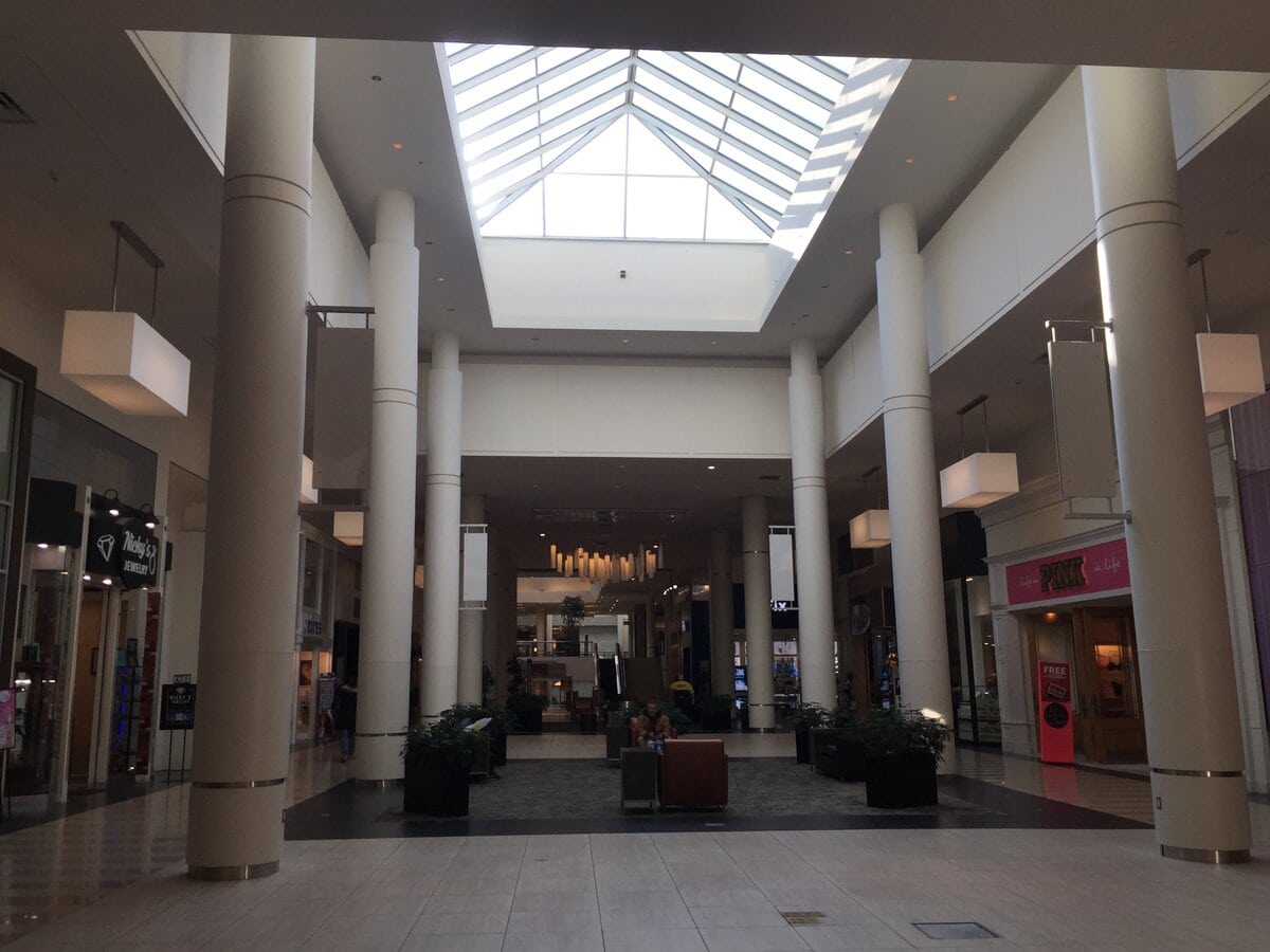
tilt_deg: +9.8
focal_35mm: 29
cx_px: 635
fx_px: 1064
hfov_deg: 61.7
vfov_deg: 48.2
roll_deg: -0.4
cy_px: 476
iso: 32
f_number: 2.2
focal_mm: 4.15
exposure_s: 1/455
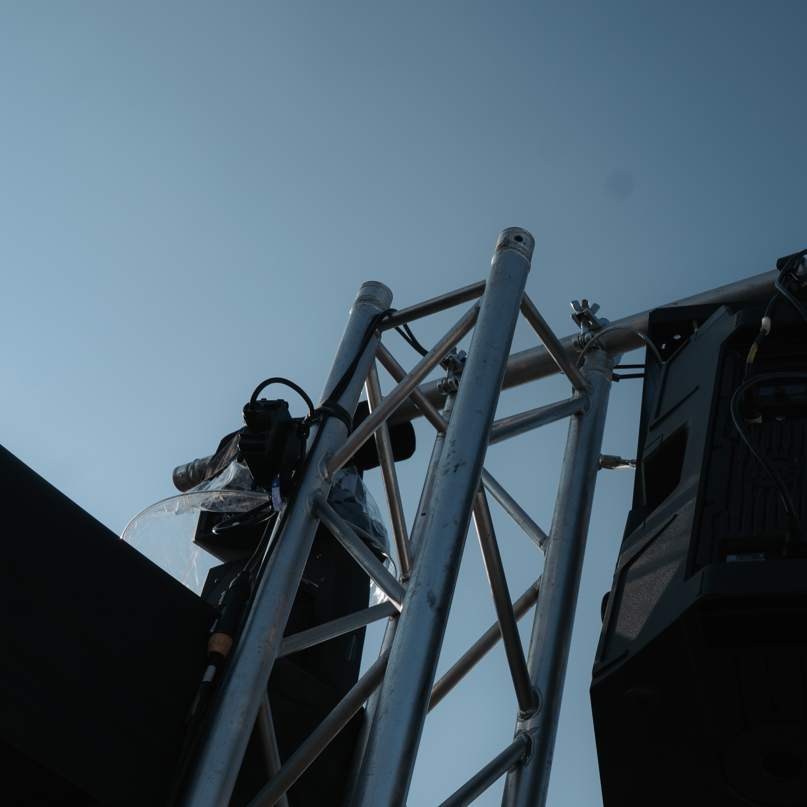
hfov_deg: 36.3
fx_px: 1213
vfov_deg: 36.5
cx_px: 552
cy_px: 513
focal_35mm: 46
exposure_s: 1/640
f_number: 5
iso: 100
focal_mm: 24
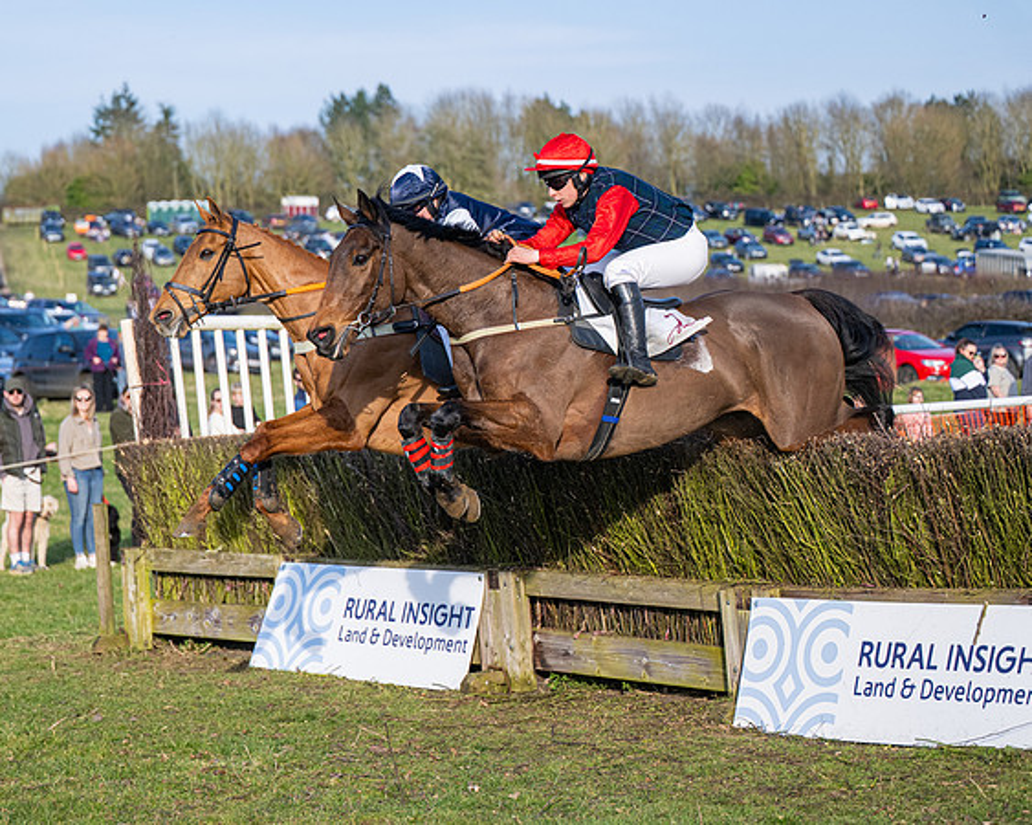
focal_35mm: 94
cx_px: 422
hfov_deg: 20.3
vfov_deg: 16.3
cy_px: 338
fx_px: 2885
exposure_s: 1/5000
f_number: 2.8
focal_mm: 70
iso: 400
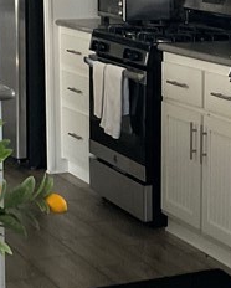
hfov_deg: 12.3
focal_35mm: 125
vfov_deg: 15.4
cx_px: 209
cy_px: 127
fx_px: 1067
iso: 200
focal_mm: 3
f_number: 1.8
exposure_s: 1/60
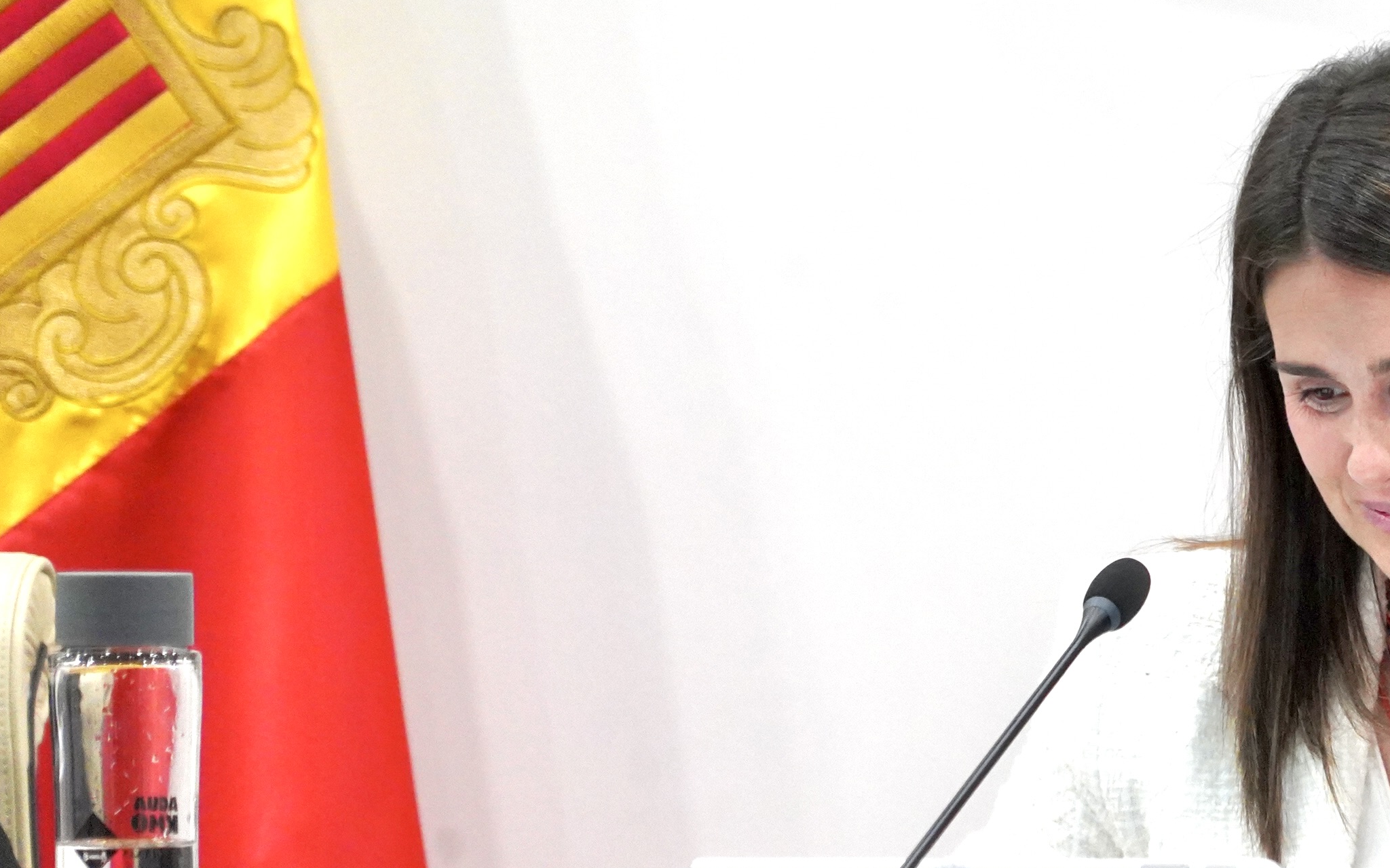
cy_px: 552
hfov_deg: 4.5
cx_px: 1324
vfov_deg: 2.8
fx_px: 17805
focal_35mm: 470
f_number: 6.3
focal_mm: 240
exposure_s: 1/250
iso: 8000
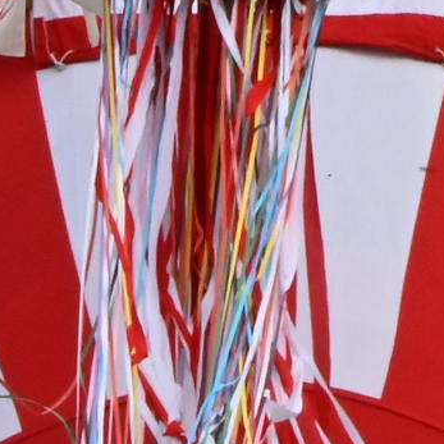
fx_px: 27862
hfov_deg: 0.9
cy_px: -505
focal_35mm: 1920
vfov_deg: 0.9
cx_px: 340
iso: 800
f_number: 29
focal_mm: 190
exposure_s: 1/250
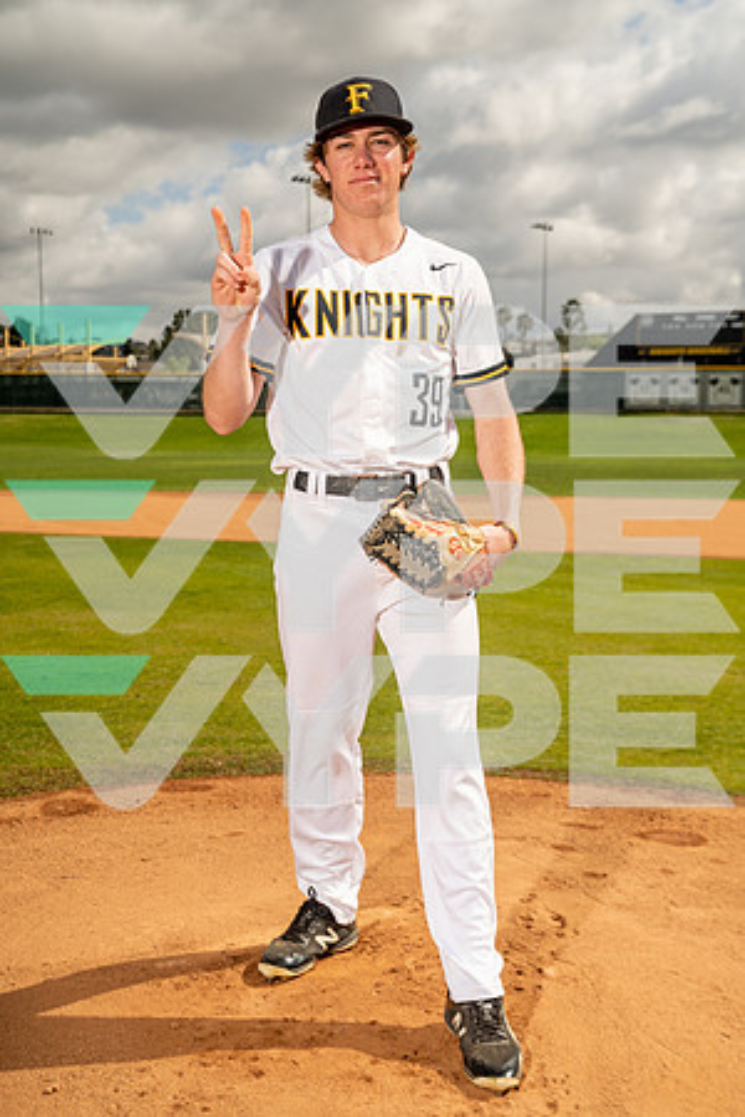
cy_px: 558
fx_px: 1428
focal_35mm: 46
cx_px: 372
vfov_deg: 42.7
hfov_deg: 29.2
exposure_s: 1/250
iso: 100
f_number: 5.6
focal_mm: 46
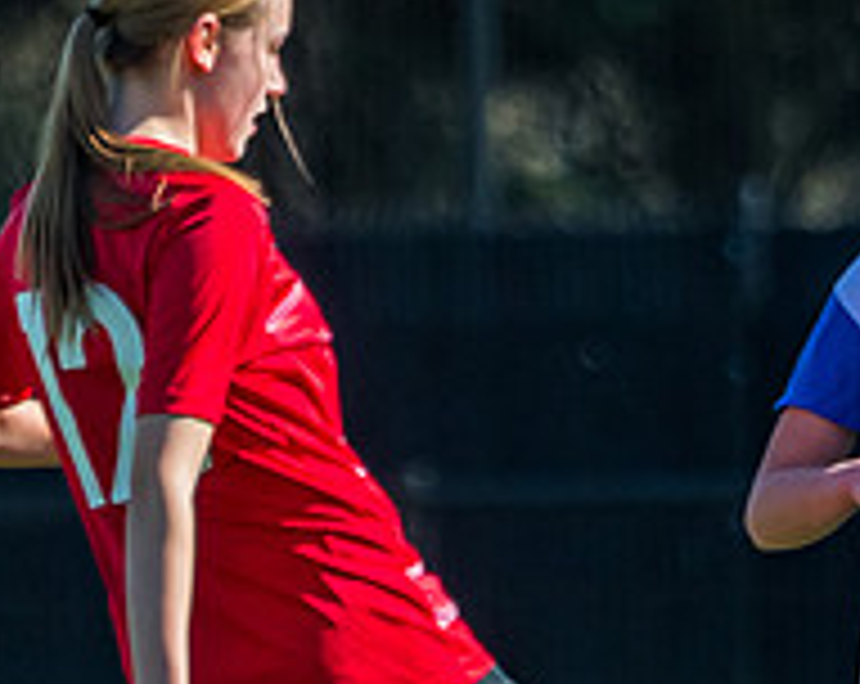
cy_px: 861
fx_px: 33199
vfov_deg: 1.2
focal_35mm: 1307
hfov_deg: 1.5
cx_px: 902
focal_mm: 220
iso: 400
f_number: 4
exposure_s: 1/3200
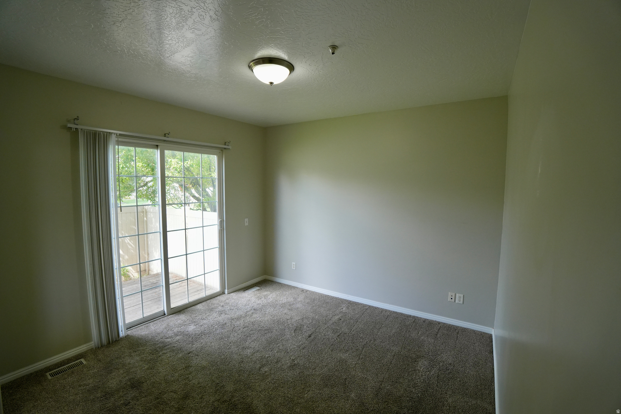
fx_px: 259
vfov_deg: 77.3
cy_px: 207
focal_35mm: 15
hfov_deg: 100.4
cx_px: 310
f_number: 4
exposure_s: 1/160
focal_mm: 10
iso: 500
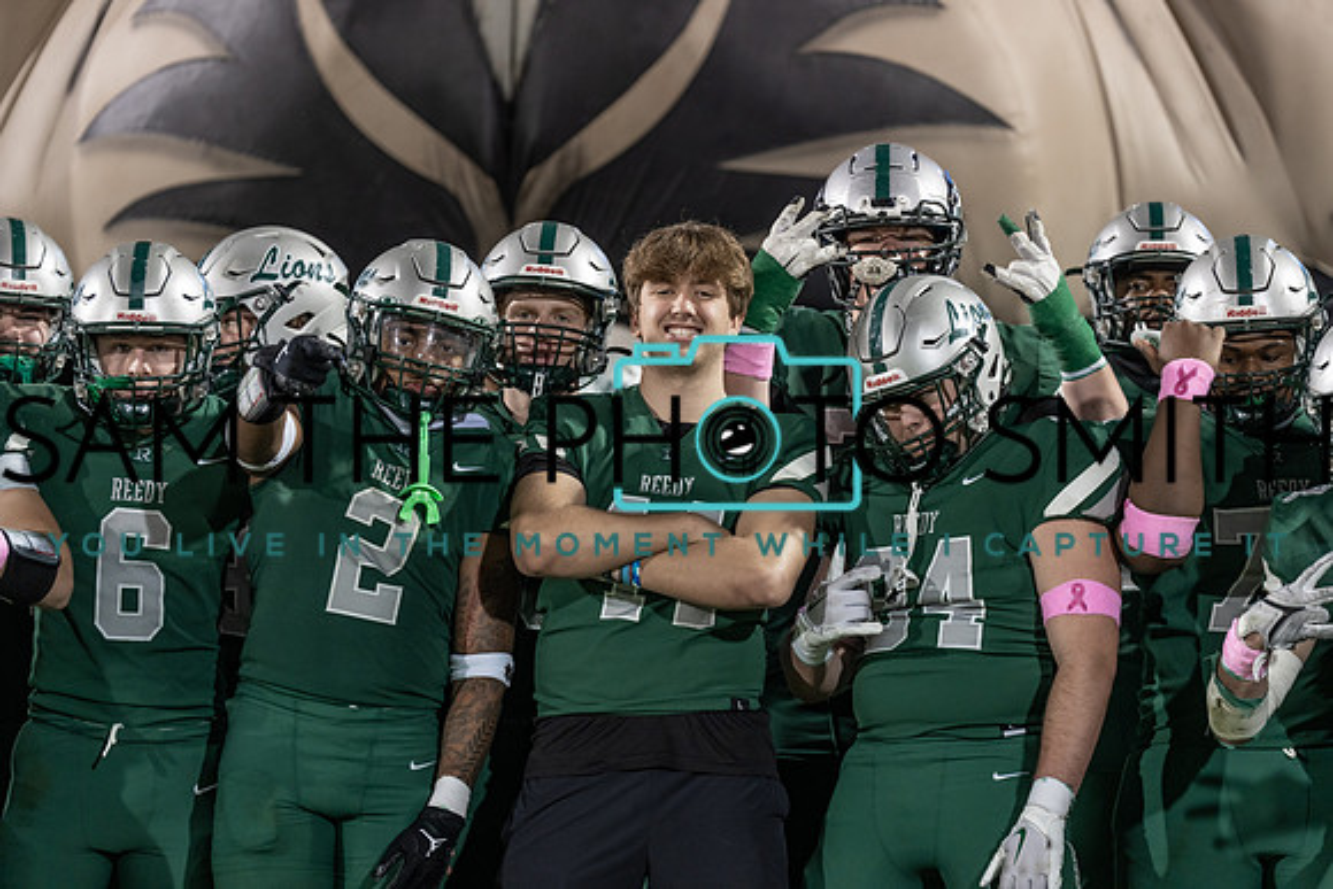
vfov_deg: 7.5
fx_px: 6740
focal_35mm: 182
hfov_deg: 11.3
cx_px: 666
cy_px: 444
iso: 1250
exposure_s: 1/320
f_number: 3.2
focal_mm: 182
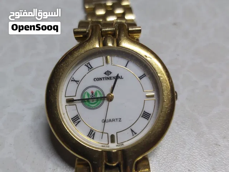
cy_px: 86
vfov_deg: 53.1
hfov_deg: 67.3
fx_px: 172
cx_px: 114
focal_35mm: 26
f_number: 1.7
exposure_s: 1/50
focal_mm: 3.92
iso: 80
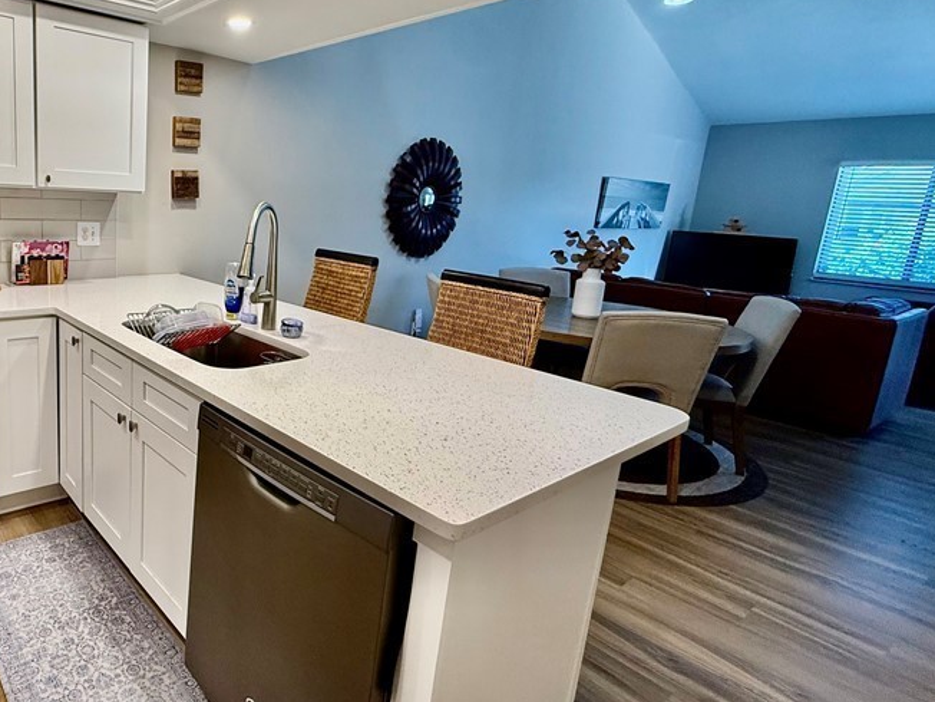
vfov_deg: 60.9
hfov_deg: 70.5
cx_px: 218
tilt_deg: -11.5
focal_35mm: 22
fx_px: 594
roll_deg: -3.9
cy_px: 314
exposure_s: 1/120
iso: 200
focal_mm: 2.22
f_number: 2.2
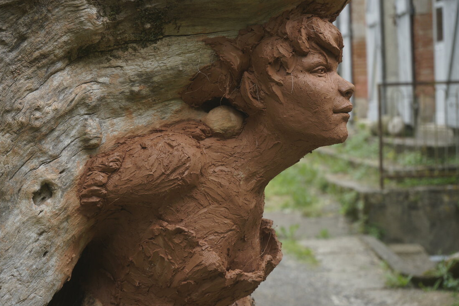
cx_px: 217
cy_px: 156
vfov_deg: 18.0
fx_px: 969
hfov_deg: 26.6
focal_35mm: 76
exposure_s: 1/125
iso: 500
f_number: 5.6
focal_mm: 70
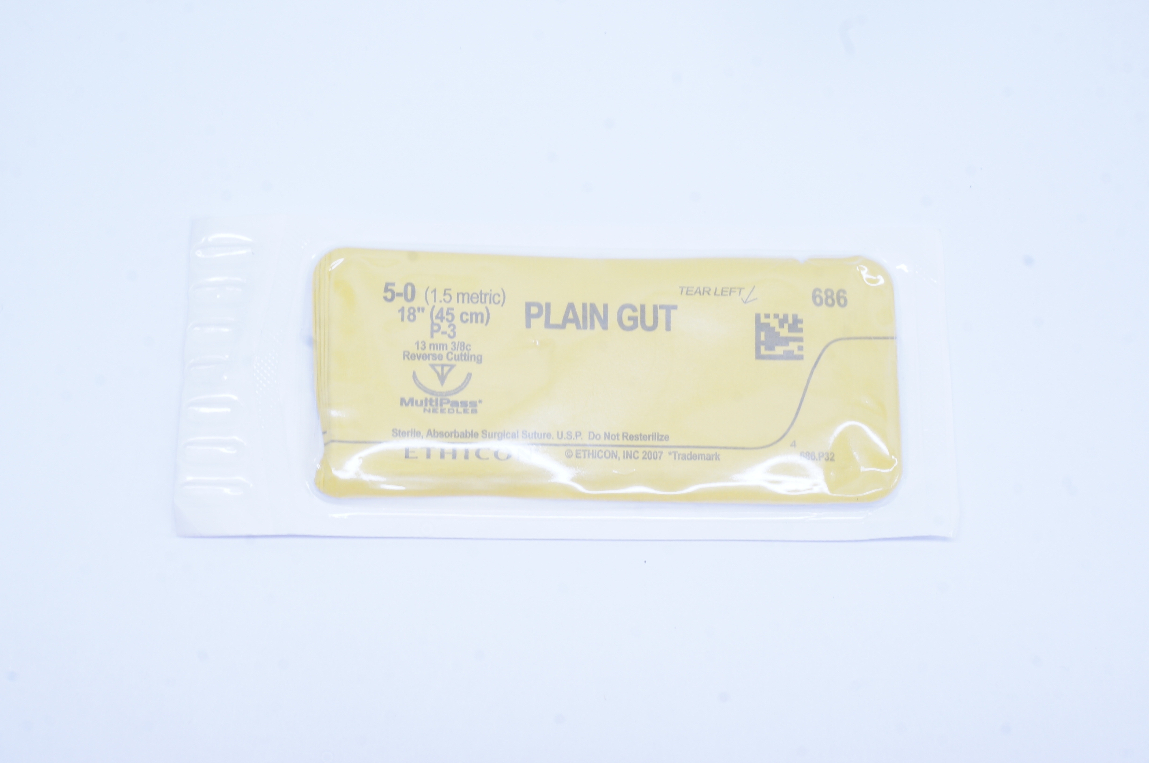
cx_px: 574
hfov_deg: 31.9
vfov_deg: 21.5
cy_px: 382
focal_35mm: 63
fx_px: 2009
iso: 400
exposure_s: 1/10
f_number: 16
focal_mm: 42
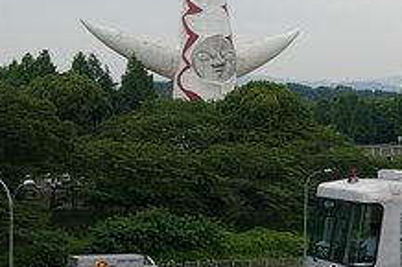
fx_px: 1296
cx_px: 385
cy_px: 169
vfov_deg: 11.8
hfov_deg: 17.3
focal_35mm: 116
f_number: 5.6
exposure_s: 1/500
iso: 200
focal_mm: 33
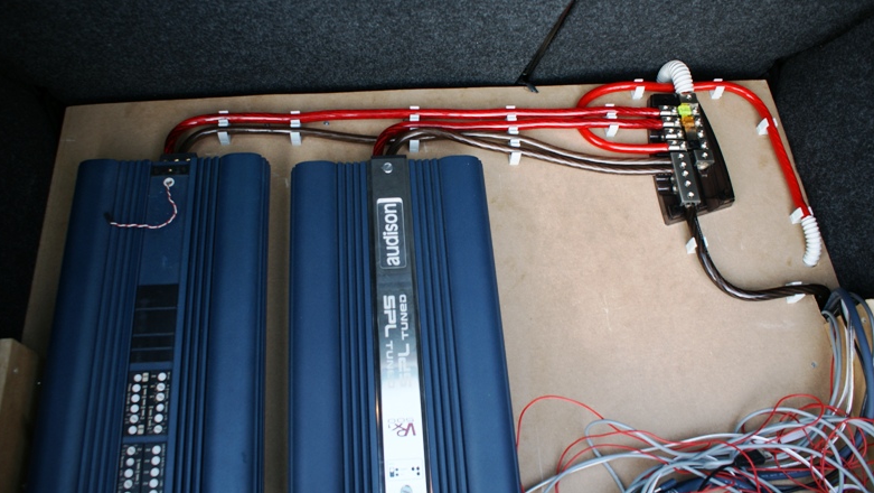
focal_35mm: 29
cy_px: 226
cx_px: 436
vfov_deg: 40.2
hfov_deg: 66.0
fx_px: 672
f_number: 4
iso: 100
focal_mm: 18
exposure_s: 1/30
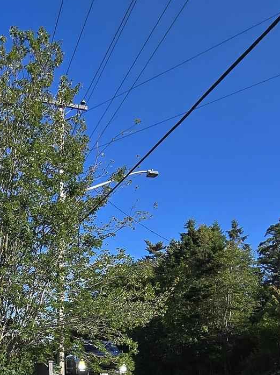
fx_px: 464
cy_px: 413
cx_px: 89
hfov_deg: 33.2
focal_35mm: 43
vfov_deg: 36.9
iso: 50
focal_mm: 2.2
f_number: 2.2
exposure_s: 1/2032
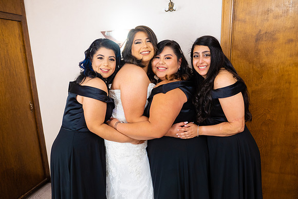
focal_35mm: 26
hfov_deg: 70.3
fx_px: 212
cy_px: 106
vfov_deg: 50.3
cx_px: 148
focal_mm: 24
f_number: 2
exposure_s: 1/125
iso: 500
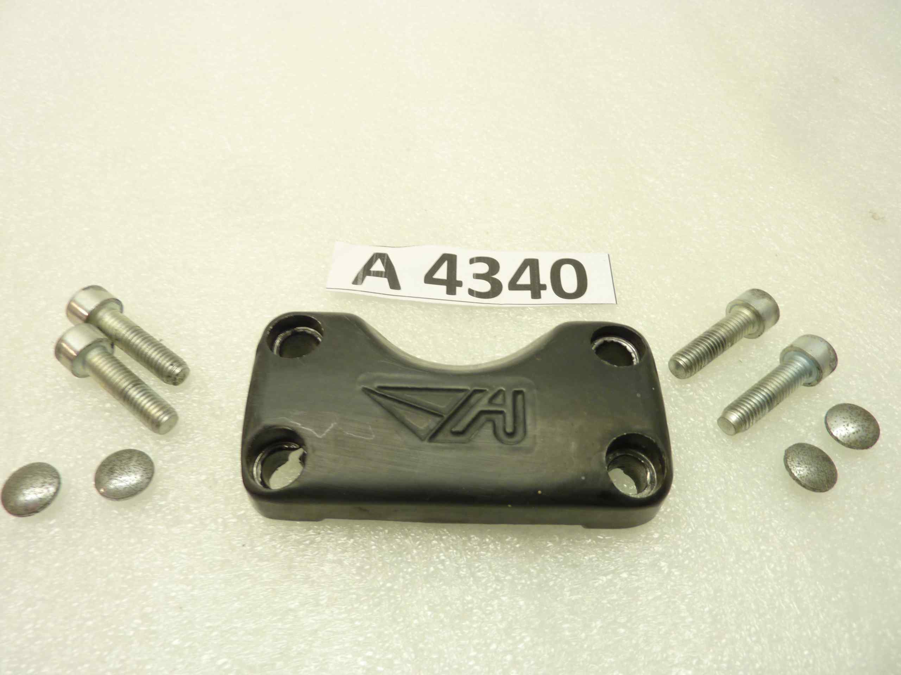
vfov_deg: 54.9
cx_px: 450
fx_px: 651
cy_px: 338
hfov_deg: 69.4
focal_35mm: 25
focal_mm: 4.1
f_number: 3.3
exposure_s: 1/13
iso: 80
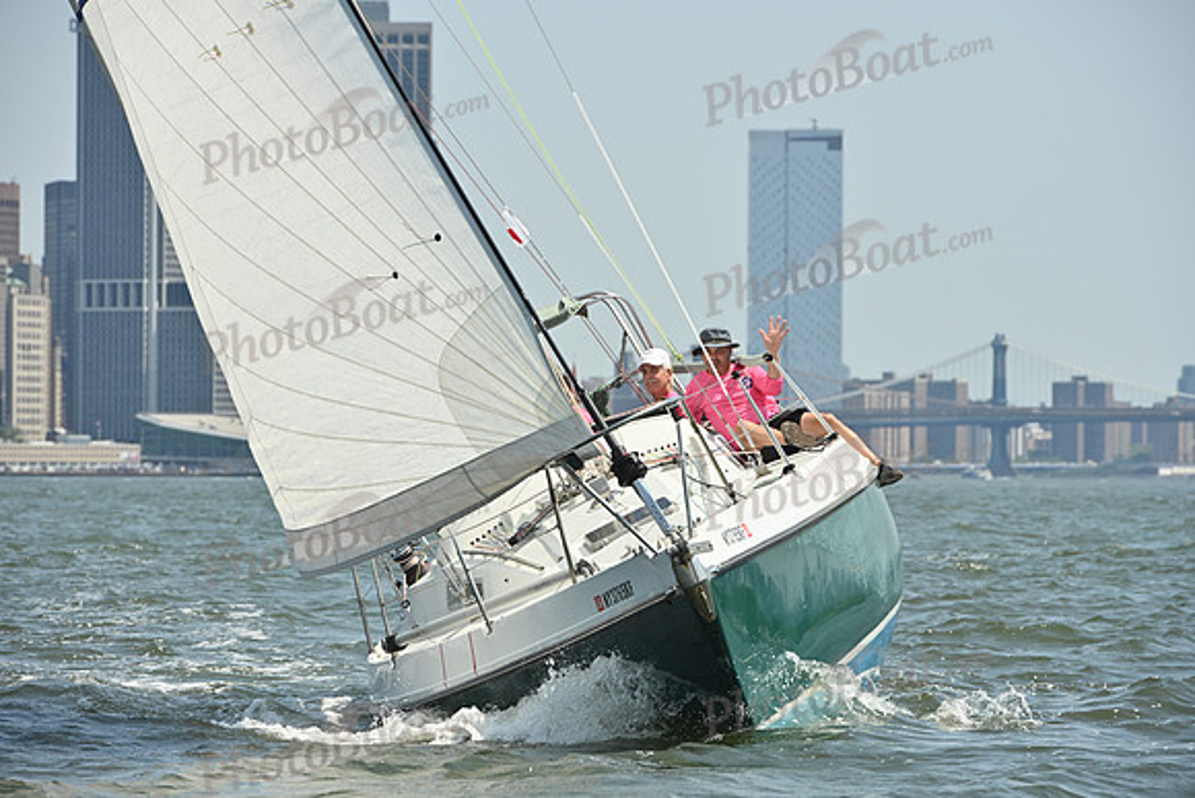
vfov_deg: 6.9
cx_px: 598
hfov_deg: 10.3
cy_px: 399
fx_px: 6640
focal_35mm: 200
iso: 320
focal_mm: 200
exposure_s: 1/1250
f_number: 10
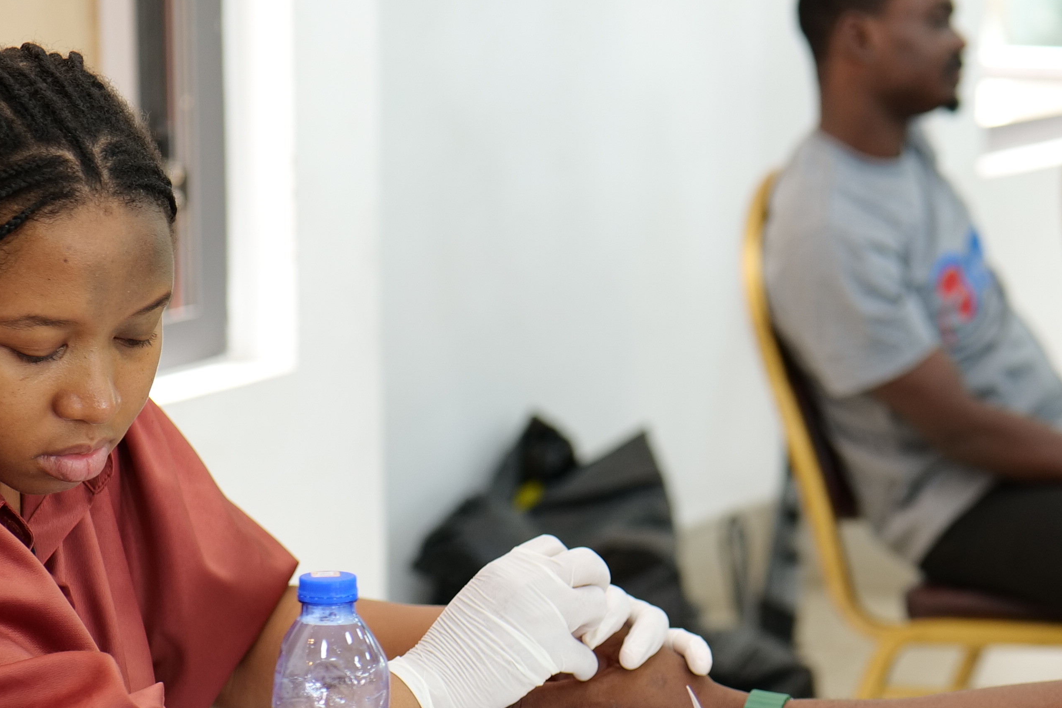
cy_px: 563
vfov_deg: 11.6
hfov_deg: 17.2
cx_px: 829
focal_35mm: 118
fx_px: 3481
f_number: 2.8
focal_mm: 50
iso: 500
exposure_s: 1/100
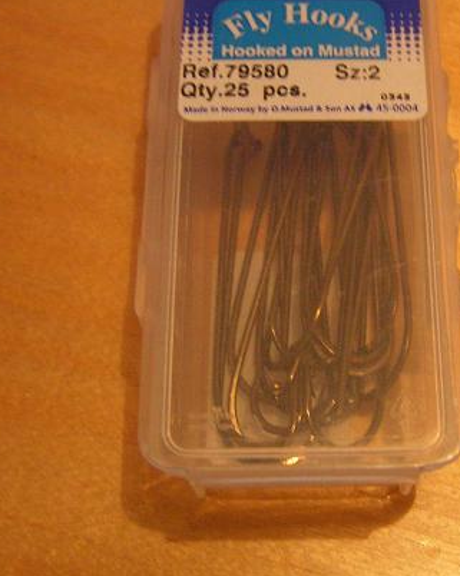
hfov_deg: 23.5
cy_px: 261
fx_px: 1073
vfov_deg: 30.0
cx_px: 420
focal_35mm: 63
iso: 200
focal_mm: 6.3
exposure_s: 1/15
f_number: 2.8
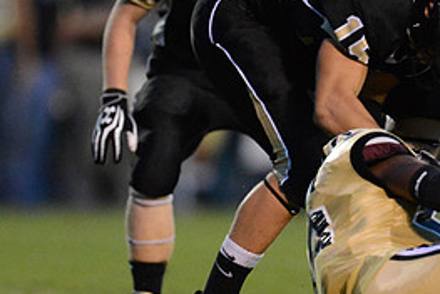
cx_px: 259
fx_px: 10792
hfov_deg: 2.3
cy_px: 129
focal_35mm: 882
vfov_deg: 1.6
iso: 12800
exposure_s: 1/800
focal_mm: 400
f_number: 2.8
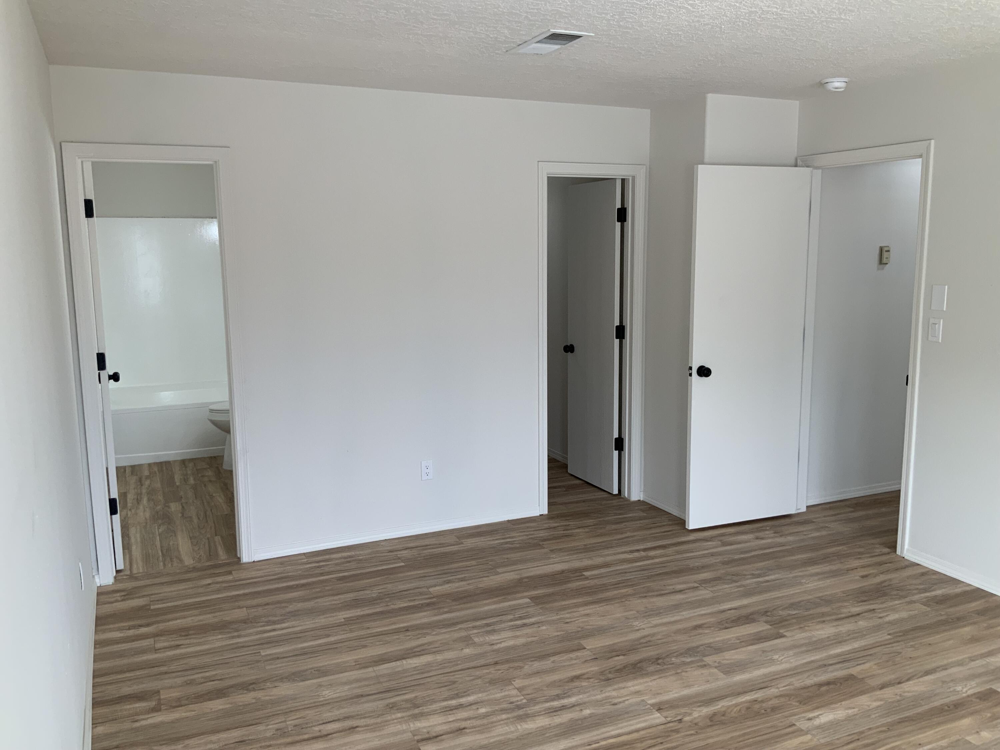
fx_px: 838
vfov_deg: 48.2
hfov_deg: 61.7
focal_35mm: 29
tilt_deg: -9.2
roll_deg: +0.6
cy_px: 375
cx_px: 500
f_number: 1.8
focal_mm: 3
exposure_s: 1/120
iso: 50
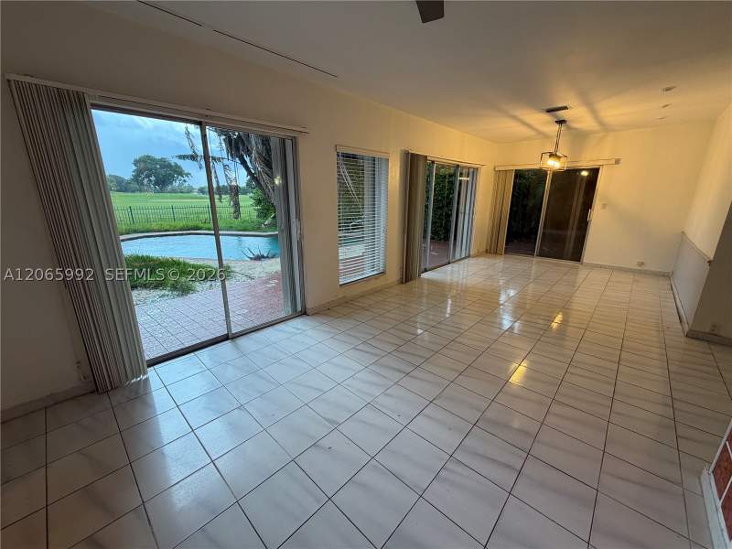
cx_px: 366
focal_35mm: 14
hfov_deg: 102.1
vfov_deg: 85.7
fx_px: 296
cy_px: 274
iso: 125
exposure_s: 1/120
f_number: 2.2
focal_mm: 2.22
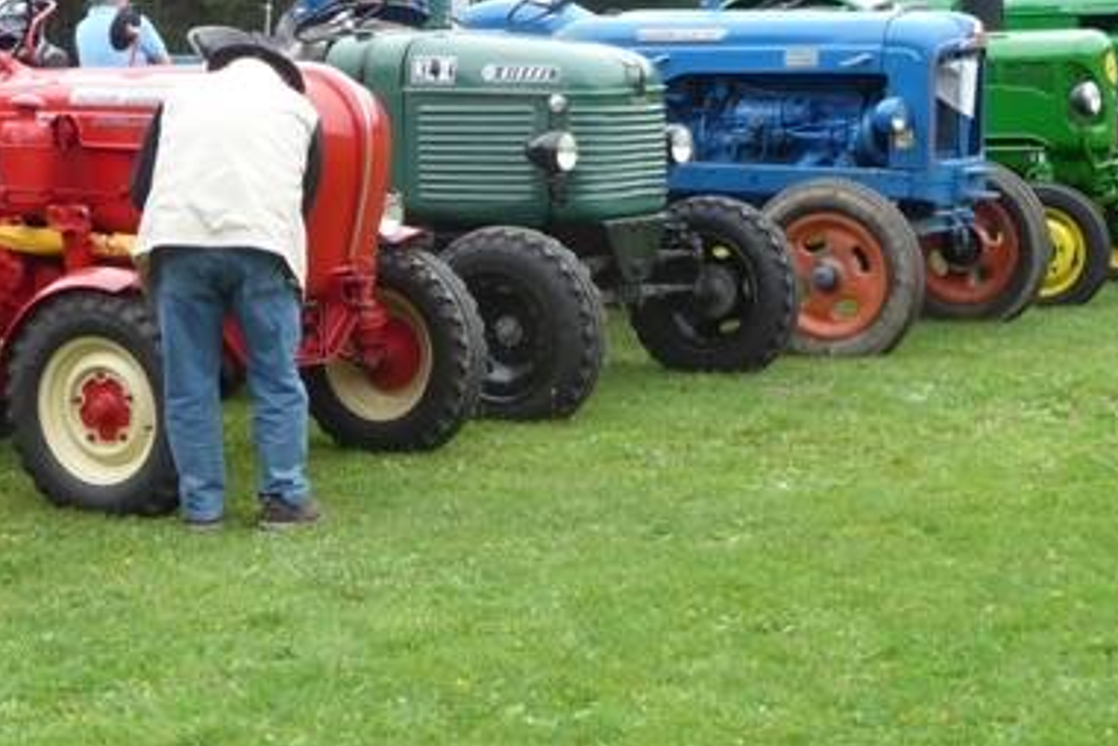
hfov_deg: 21.7
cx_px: 599
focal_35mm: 94
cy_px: 150
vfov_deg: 14.5
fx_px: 2919
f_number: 4
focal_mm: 7.1
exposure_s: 1/160
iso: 100
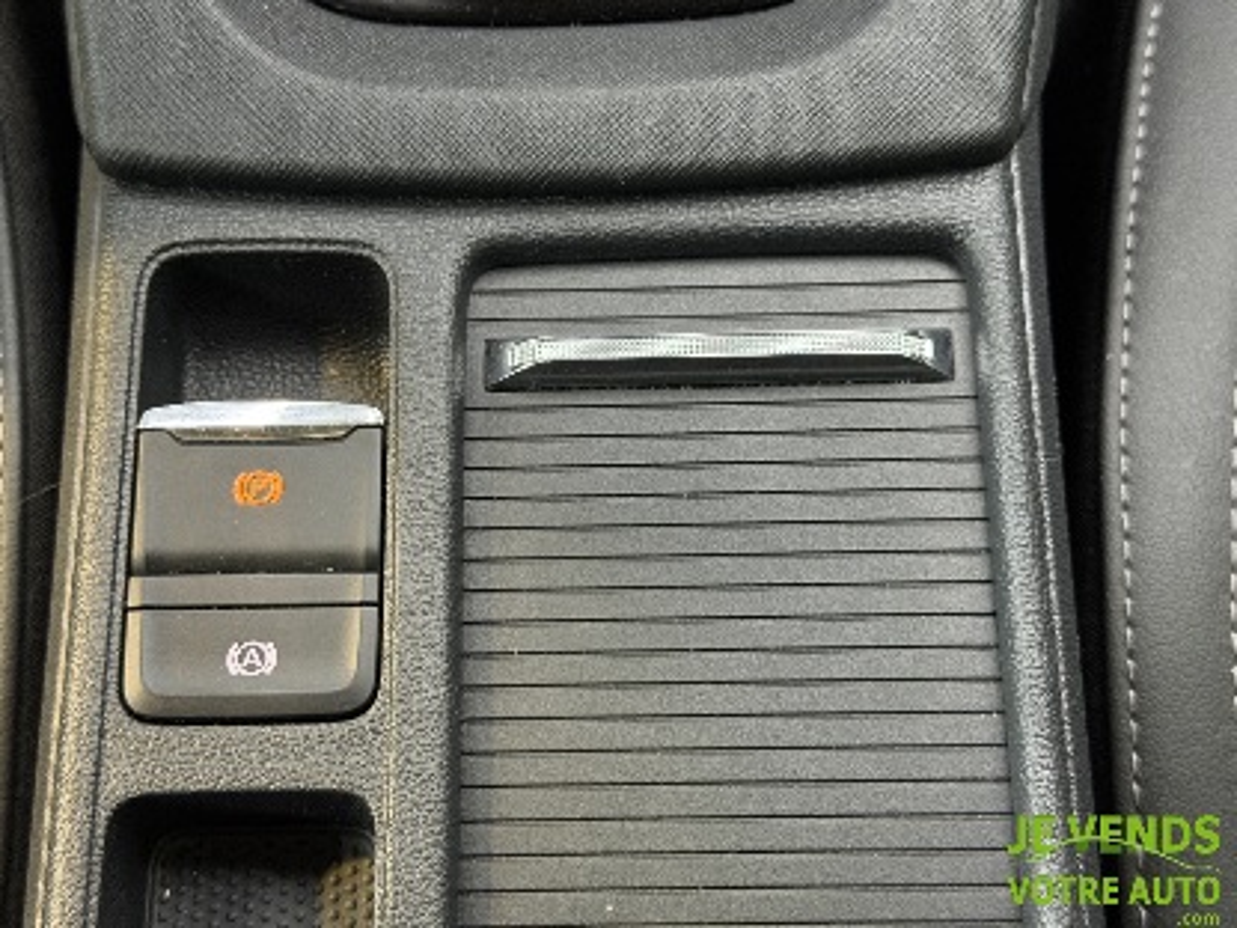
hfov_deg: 39.7
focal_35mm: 48
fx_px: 1715
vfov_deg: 30.3
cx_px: 618
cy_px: 464
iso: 800
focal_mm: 6.76
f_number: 1.78
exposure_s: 1/27
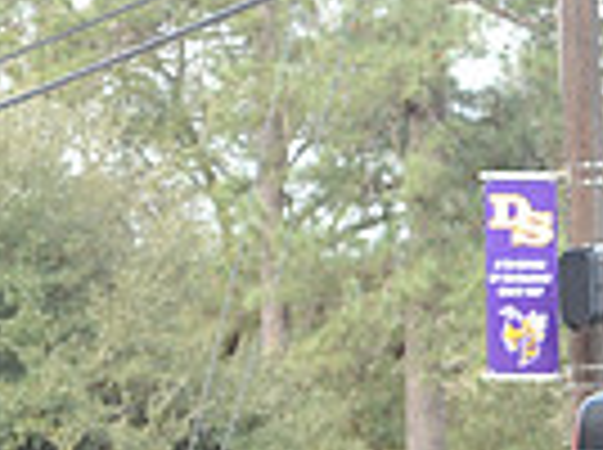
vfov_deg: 4.4
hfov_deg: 5.8
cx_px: 1300
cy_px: 675
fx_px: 5808
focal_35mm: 334
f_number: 7.1
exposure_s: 1/80
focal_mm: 80
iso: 250
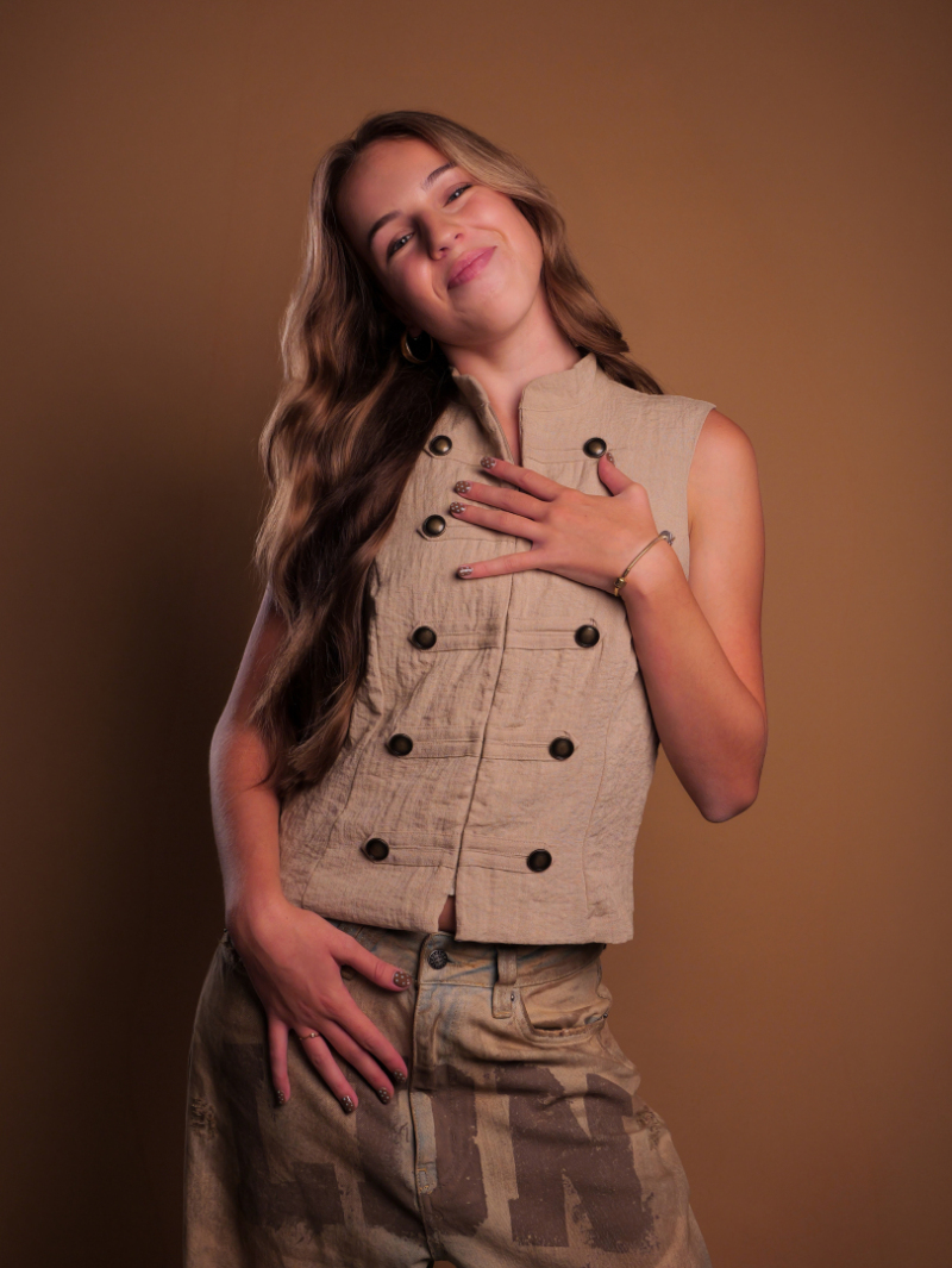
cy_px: 634
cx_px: 476
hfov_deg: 32.9
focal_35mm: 44
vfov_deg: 42.9
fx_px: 1612
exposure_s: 1/160
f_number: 4
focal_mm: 22
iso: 320
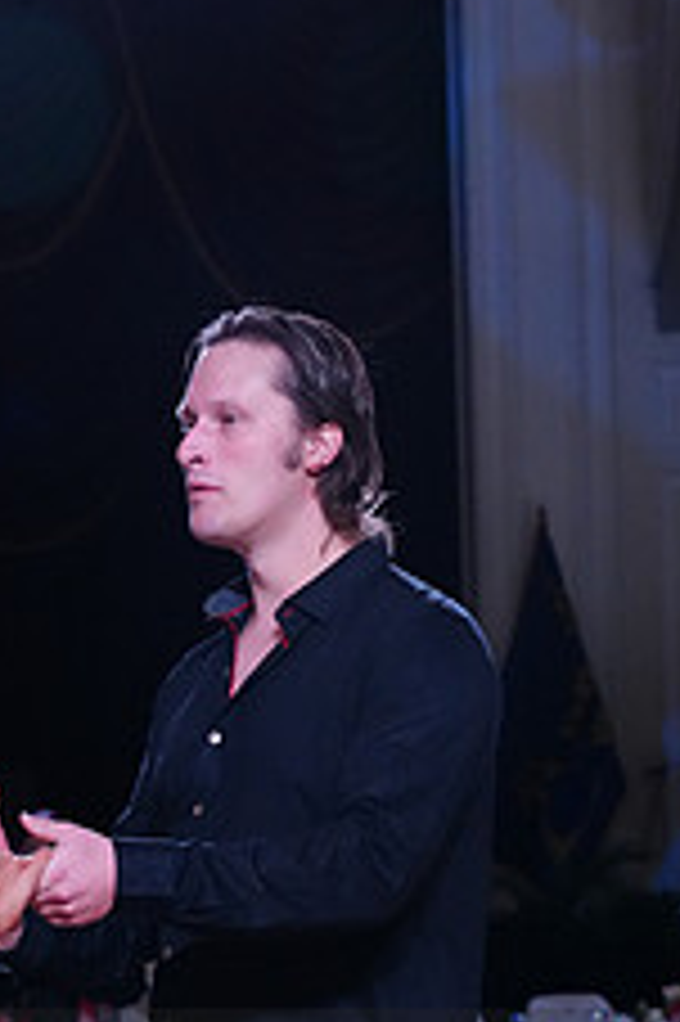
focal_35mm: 161
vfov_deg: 12.5
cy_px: 1162
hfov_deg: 8.5
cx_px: 128
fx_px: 4568
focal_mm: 63
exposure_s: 1/500
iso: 5000
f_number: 5.6
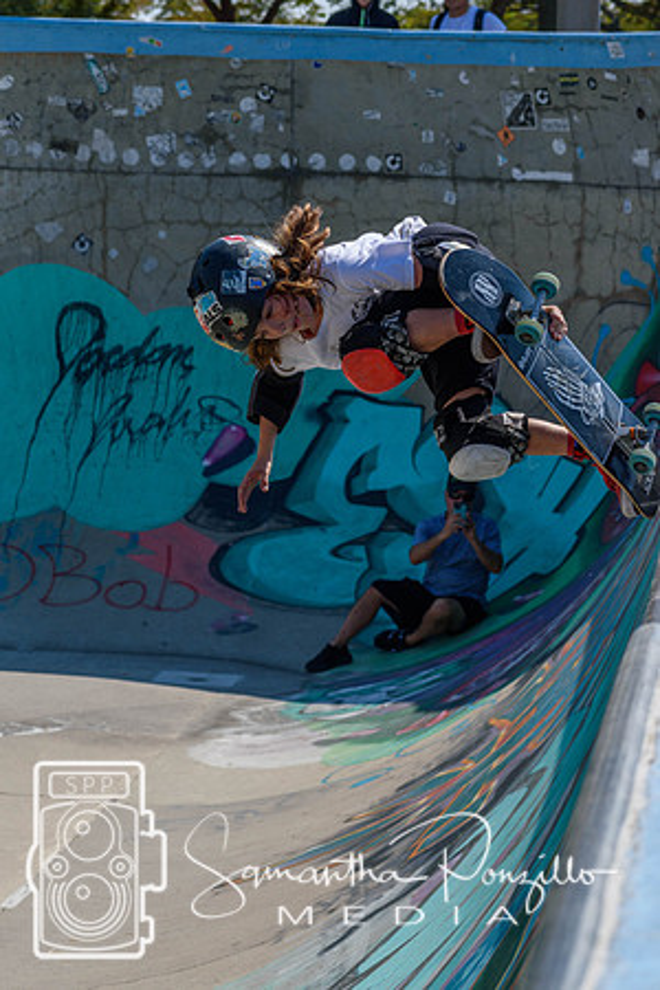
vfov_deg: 14.4
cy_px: 495
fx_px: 3918
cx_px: 330
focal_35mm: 142
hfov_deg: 9.6
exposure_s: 1/1000
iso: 200
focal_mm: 95
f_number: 8
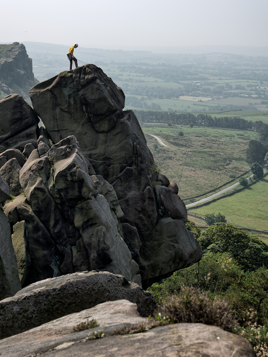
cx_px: 134
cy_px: 157
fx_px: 815
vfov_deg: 24.7
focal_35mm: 79
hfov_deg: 18.7
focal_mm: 47.5
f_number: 8
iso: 80
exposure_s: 1/60
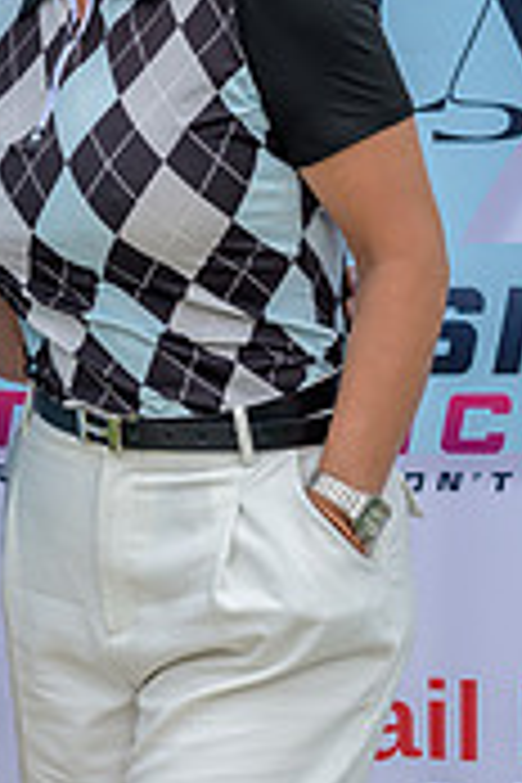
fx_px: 3436
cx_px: -9
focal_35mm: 158
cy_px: 198
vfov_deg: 13.0
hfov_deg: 8.6
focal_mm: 61
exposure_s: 1/200
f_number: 4
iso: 125
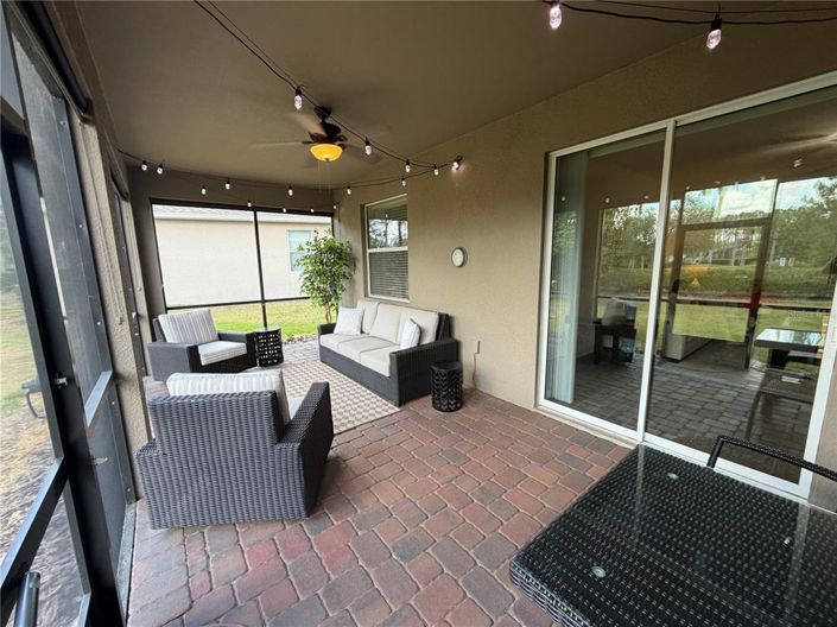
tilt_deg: -9.8
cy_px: 314
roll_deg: +1.6
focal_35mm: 14
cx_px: 418
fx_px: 338
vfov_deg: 85.6
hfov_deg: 102.1
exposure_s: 1/112
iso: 160
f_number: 2.2
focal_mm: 2.22
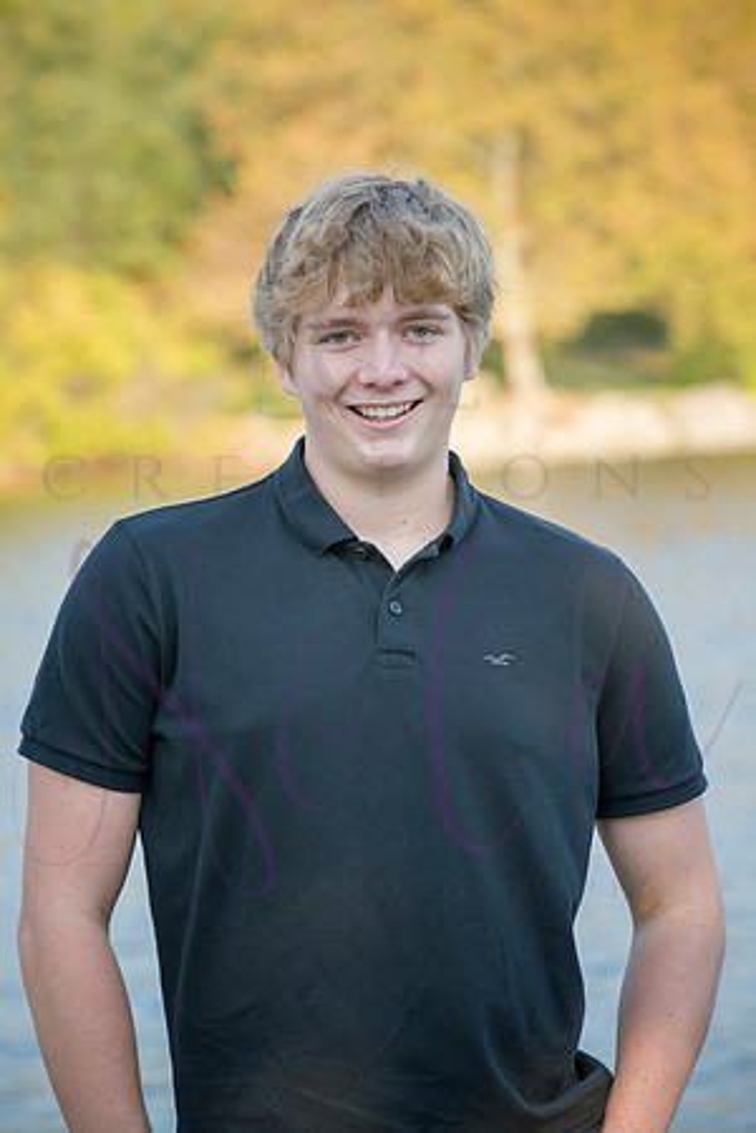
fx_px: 4882
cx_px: 378
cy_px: 566
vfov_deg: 13.2
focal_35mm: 155
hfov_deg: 8.9
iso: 800
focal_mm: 155
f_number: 7.1
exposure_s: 1/640
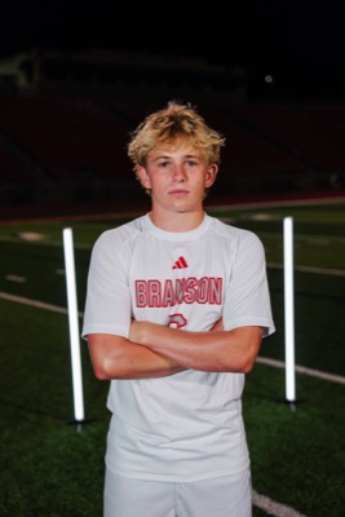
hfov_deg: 27.0
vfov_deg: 39.6
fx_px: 718
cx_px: 172
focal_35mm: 50
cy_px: 258
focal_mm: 50
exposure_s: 1/500
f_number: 2.8
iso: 640
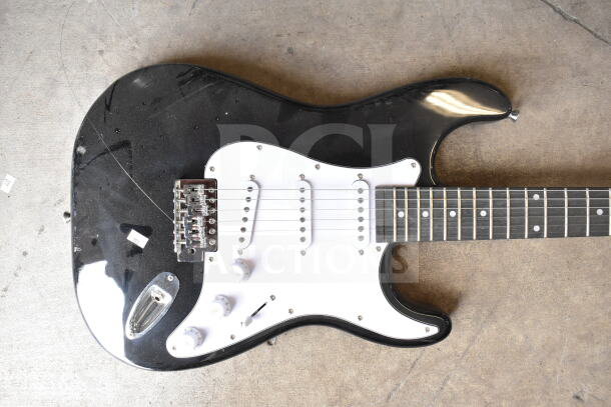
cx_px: 306
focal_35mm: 30
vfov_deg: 43.6
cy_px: 204
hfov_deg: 61.9
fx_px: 509
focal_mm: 20
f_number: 5.6
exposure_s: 1/125
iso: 1600
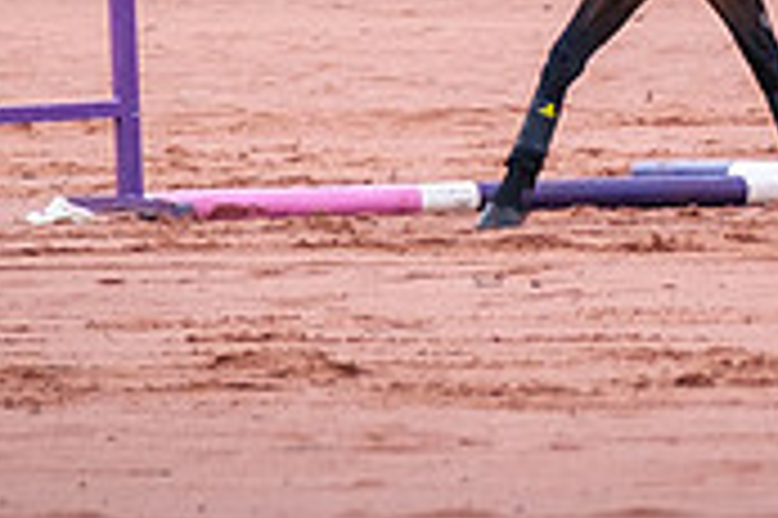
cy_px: -317
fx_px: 22454
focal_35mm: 1040
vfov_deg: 1.3
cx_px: 803
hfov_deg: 2.0
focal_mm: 140
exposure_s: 1/900
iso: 320
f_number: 2.8
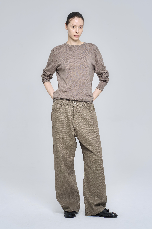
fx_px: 538
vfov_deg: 23.9
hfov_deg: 16.1
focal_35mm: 85
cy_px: 114
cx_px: 76
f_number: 8
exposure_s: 1/125
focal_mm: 85
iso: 200
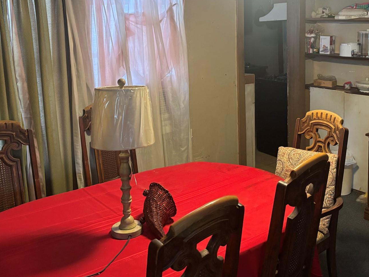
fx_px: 437
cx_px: 224
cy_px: 82
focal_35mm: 41
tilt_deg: -7.2
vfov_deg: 34.6
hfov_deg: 45.5
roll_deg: +2.5
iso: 400
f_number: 1.6
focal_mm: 5.96
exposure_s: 1/40
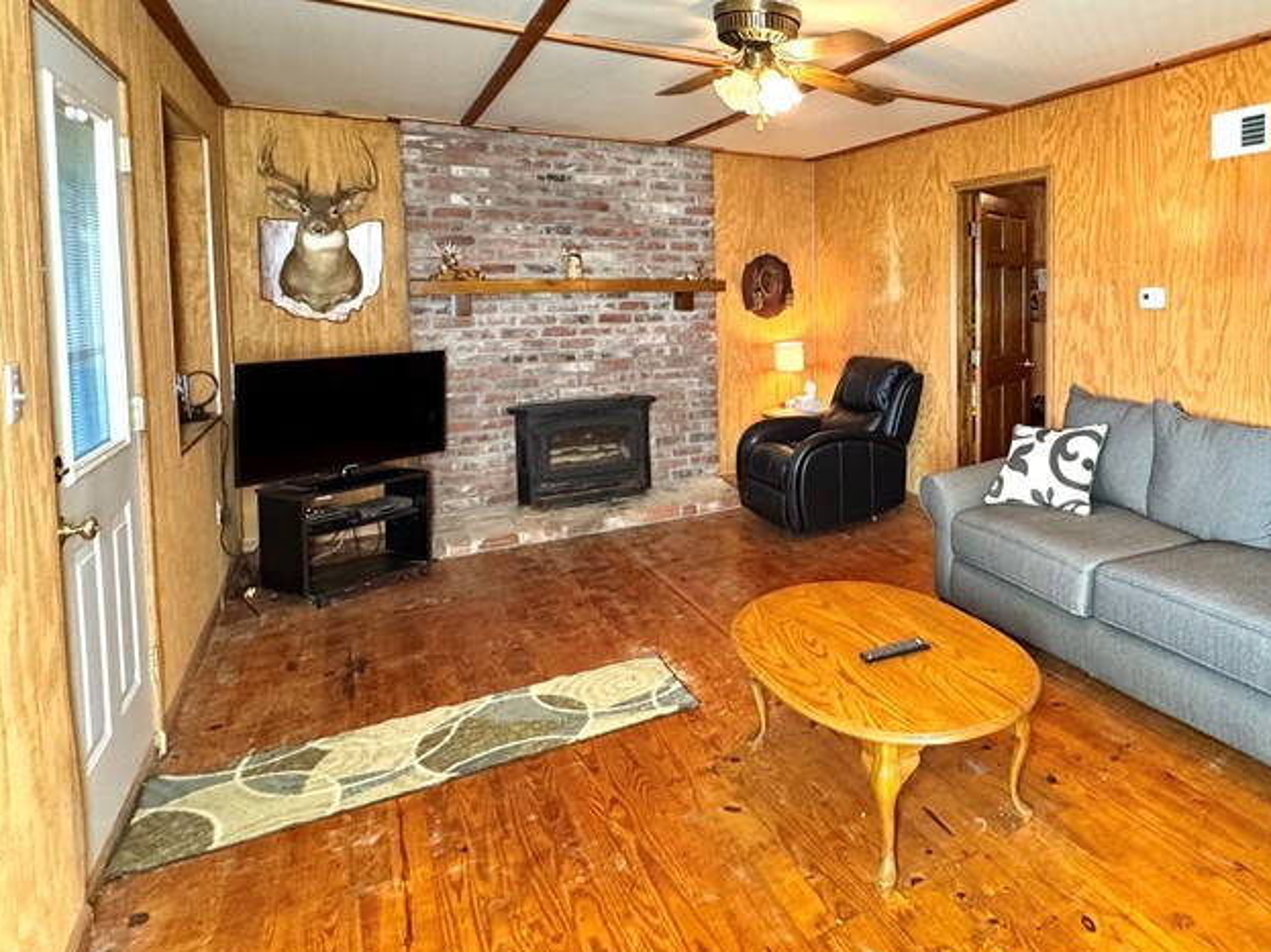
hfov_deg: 68.7
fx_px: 844
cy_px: 326
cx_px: 965
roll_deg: -0.2
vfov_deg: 57.7
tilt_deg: -2.7
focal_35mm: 23
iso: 250
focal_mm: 2.22
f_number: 2.2
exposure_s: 1/60
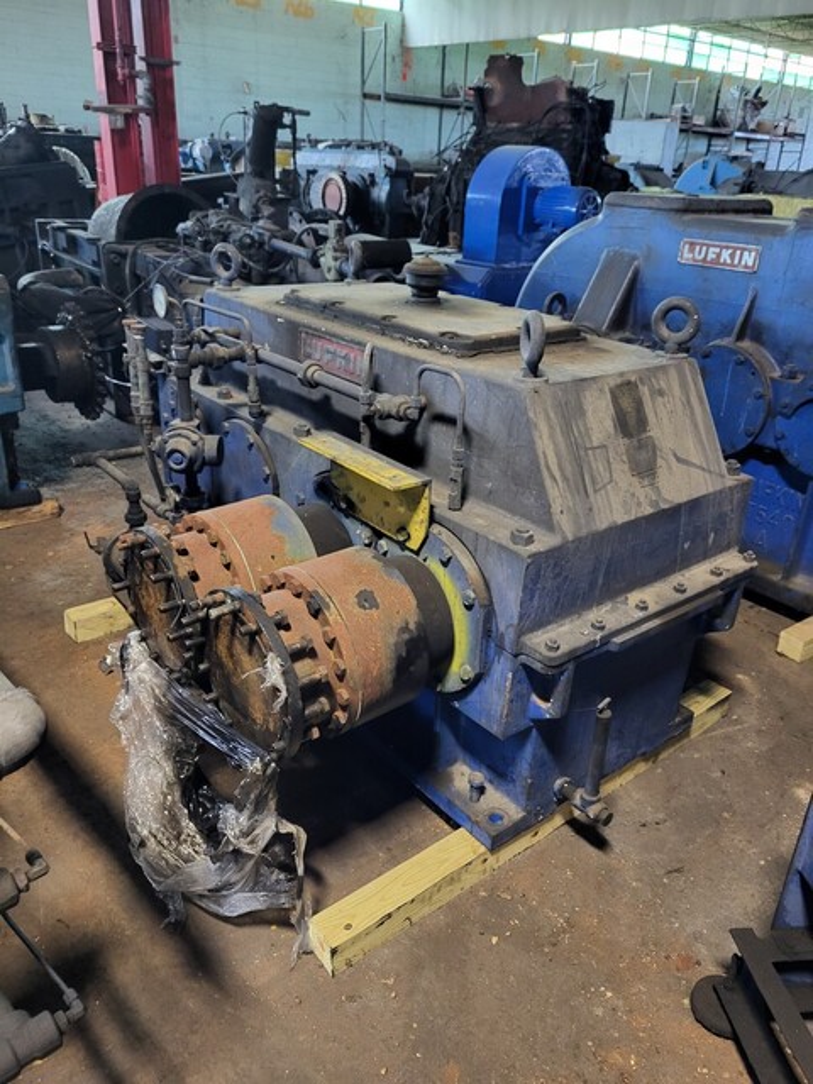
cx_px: 406
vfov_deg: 67.3
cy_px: 542
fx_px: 814
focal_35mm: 26
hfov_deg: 53.1
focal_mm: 5.4
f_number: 1.8
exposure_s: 1/24
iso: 640
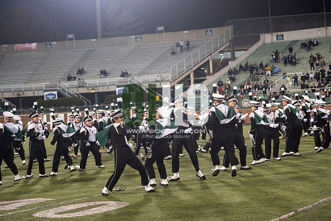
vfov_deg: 19.4
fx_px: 643
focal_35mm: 70
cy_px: 110
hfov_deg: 28.9
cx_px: 166
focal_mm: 70
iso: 1000
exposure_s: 1/500
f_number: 2.8
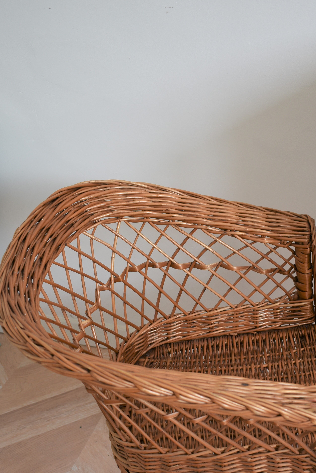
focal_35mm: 47
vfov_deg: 41.4
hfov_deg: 28.6
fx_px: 619
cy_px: 314
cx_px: 191
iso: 100
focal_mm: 20
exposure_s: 1/30
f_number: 3.8
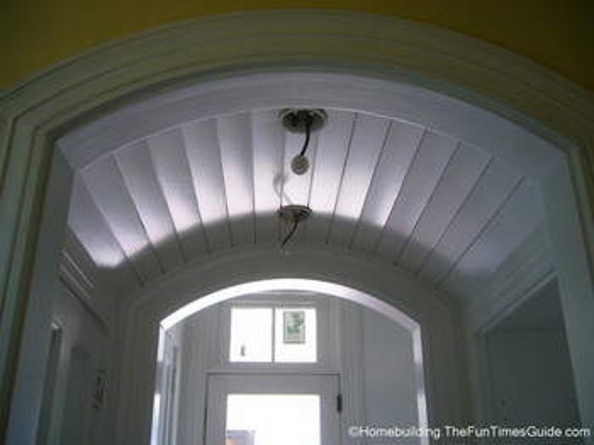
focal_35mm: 35
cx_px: 297
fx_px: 600
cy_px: 222
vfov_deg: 40.7
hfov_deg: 52.7
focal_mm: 5.8
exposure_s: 1/50
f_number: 2.8
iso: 80
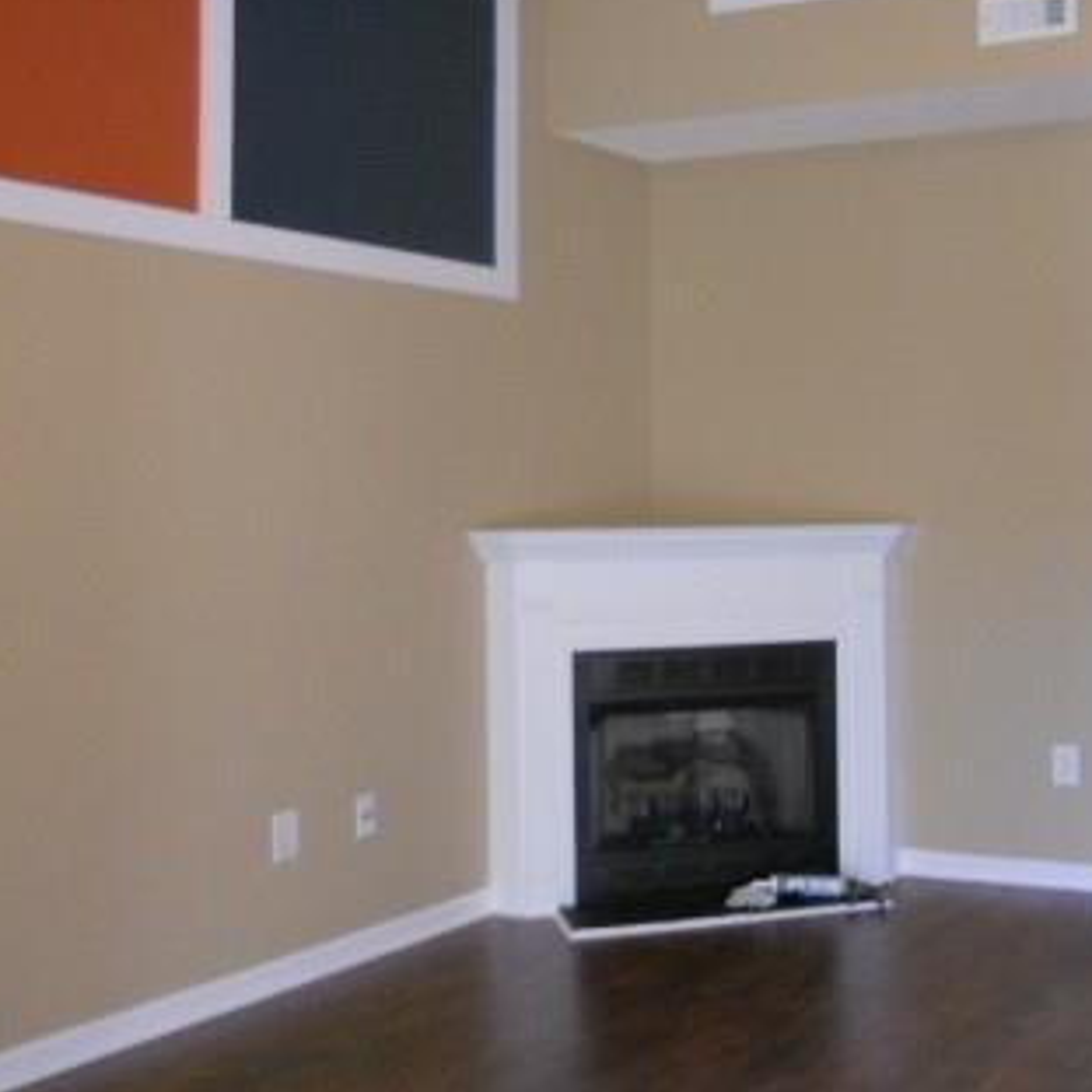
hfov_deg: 33.4
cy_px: 424
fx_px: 1749
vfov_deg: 34.5
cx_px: 917
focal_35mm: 49
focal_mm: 4.9
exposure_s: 1/30
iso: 400
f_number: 3.2
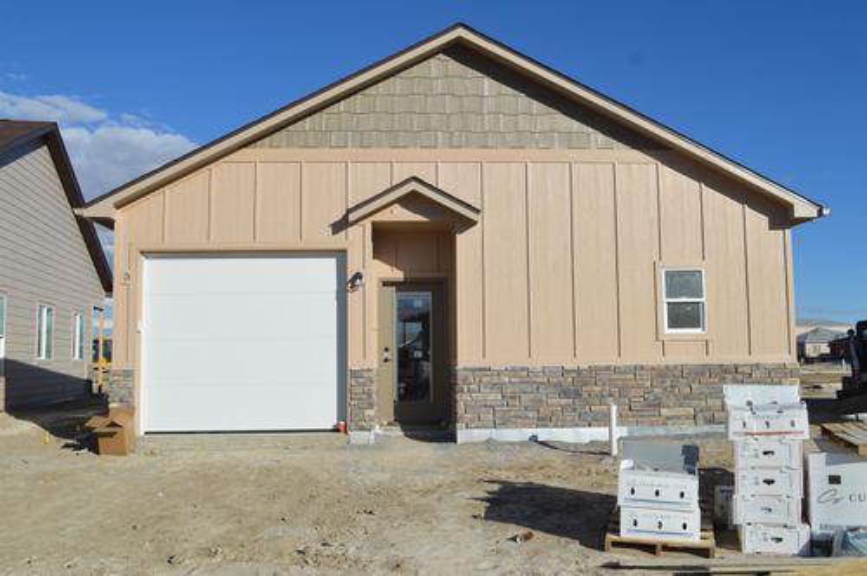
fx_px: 794
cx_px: 434
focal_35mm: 33
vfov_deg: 39.9
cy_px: 288
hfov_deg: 57.3
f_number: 8
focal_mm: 22
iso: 100
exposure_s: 1/500
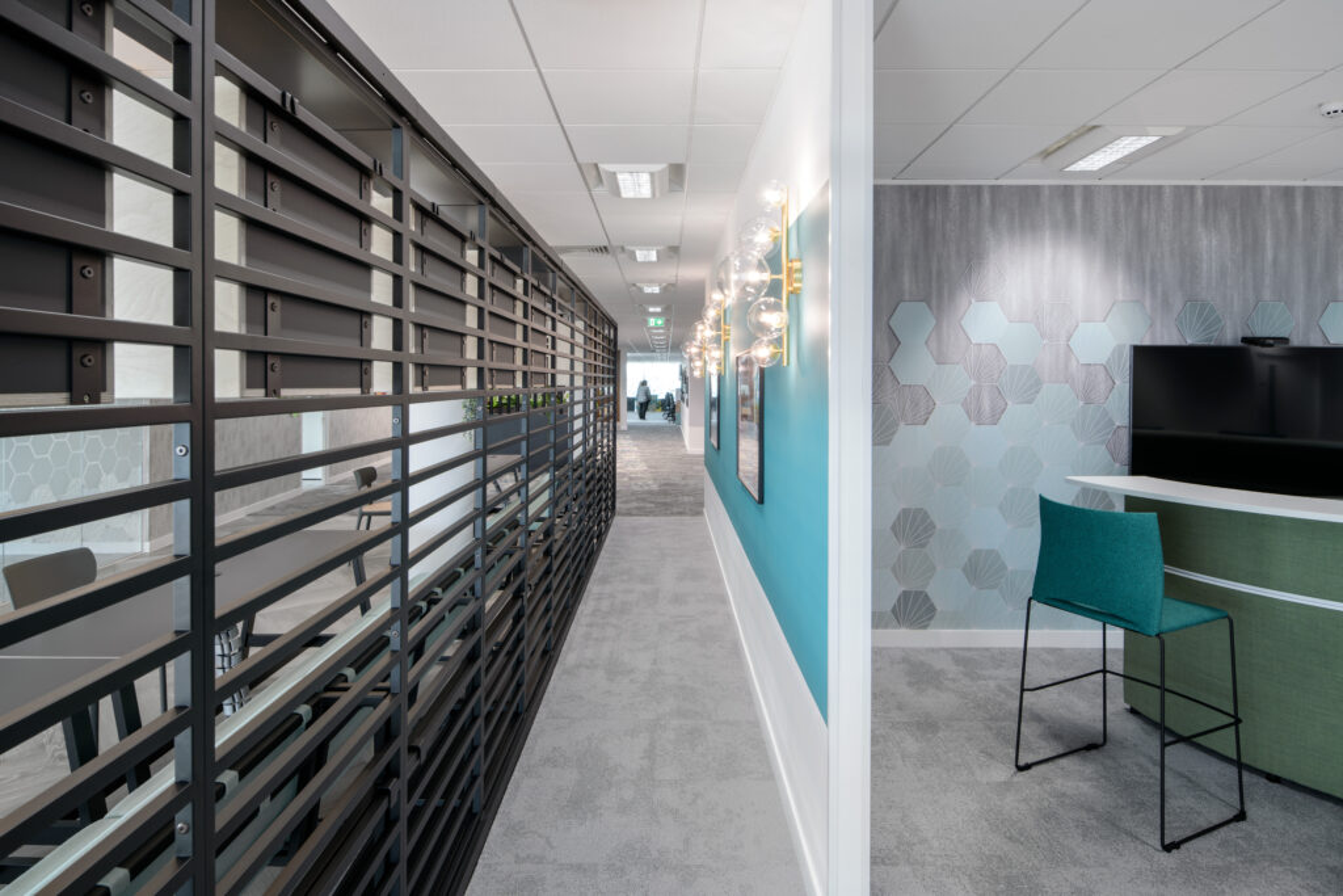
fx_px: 709
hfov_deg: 86.9
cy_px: 448
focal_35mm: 19
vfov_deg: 64.6
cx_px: 672
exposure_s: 1/1.67
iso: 125
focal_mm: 19
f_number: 11
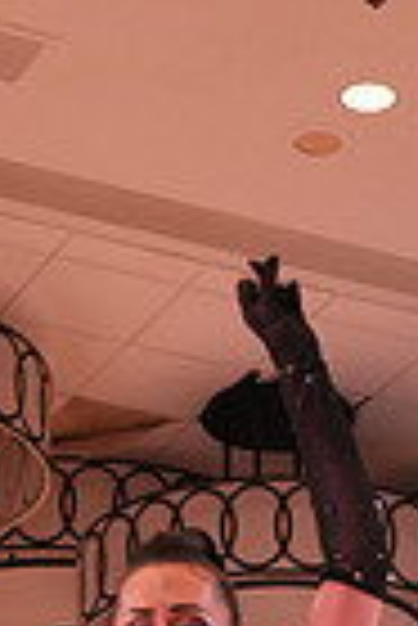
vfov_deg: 11.0
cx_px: 438
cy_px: 1081
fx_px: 3040
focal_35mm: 175
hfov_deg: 7.8
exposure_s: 1/200
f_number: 4.5
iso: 1600
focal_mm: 42
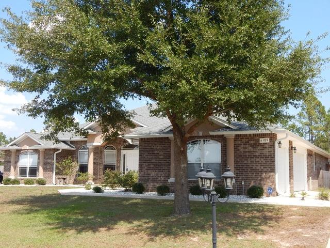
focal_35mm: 43
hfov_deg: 43.9
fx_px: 410
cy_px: 124
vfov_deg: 33.6
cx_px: 165
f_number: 3.6
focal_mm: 7.7
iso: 125
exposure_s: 1/640
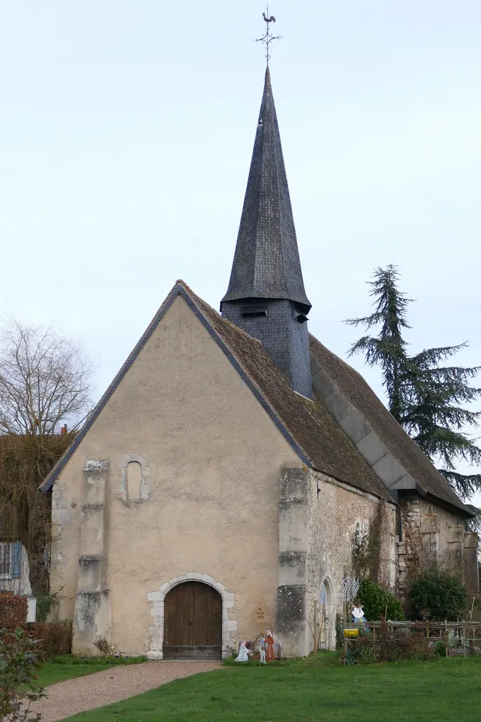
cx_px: 278
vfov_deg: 31.4
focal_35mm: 64
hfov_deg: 21.2
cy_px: 348
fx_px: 1283
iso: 125
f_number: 3.3
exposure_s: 1/160
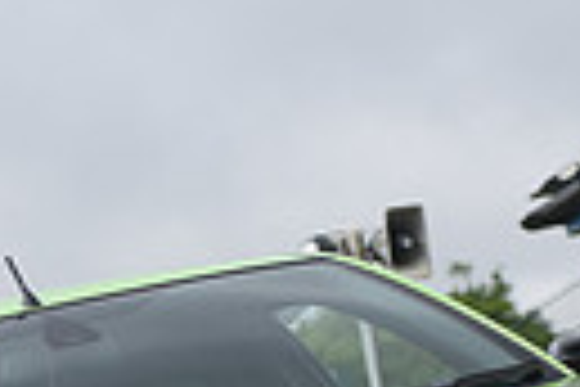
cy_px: 826
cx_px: 72
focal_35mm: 315
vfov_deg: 4.3
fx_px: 5075
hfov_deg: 6.5
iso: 320
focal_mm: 70
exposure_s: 1/1000
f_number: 4
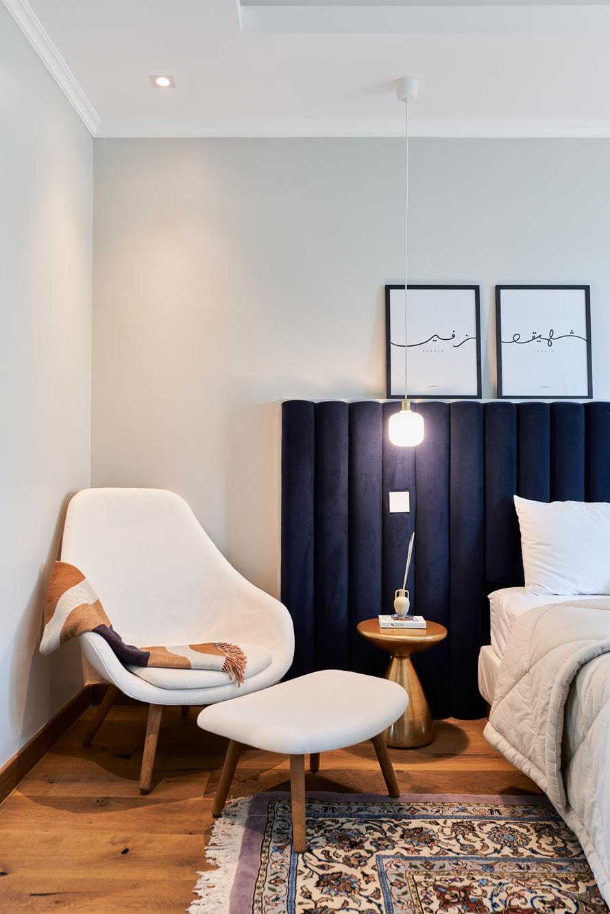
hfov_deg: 45.0
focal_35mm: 29
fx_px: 737
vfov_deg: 63.6
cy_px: 457
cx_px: 305
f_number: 4.5
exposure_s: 1/1.25
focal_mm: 29
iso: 100
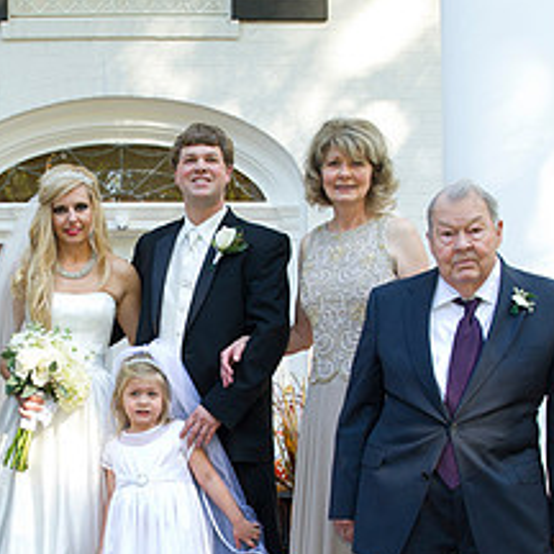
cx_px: 118
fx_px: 1195
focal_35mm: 66
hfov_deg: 25.7
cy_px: 405
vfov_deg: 25.8
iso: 500
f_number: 5.6
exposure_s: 1/125
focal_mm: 29
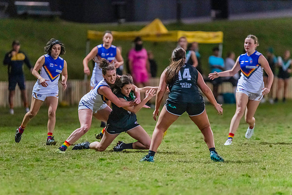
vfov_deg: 4.0
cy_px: 106
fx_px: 2789
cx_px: 132
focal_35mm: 344
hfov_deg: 6.0
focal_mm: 300
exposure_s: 1/1250
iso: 10000
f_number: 2.8
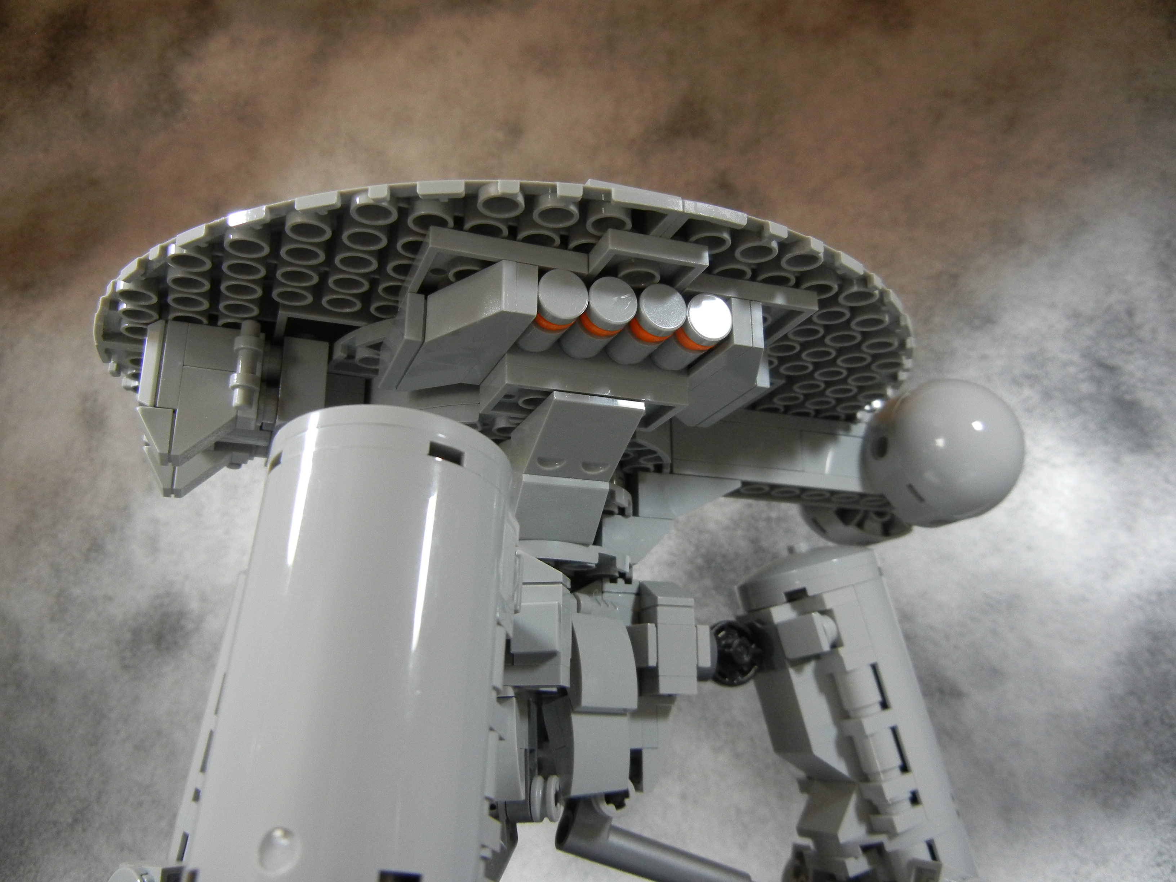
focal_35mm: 30
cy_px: 441
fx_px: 1019
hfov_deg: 60.0
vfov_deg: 46.8
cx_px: 588
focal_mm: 5.4
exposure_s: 1/80.7
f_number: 3.5
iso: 400
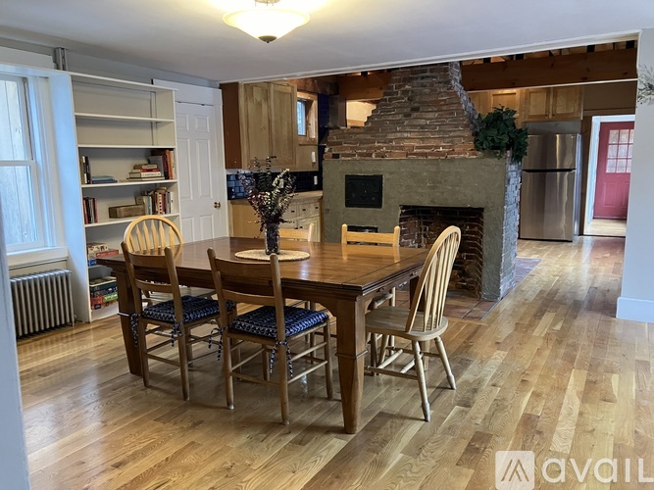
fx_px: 529
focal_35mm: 28
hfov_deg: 63.5
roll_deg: +0.9
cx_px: 327
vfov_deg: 49.7
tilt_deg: -9.2
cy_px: 245
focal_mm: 3.99
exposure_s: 1/40
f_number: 1.8
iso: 320
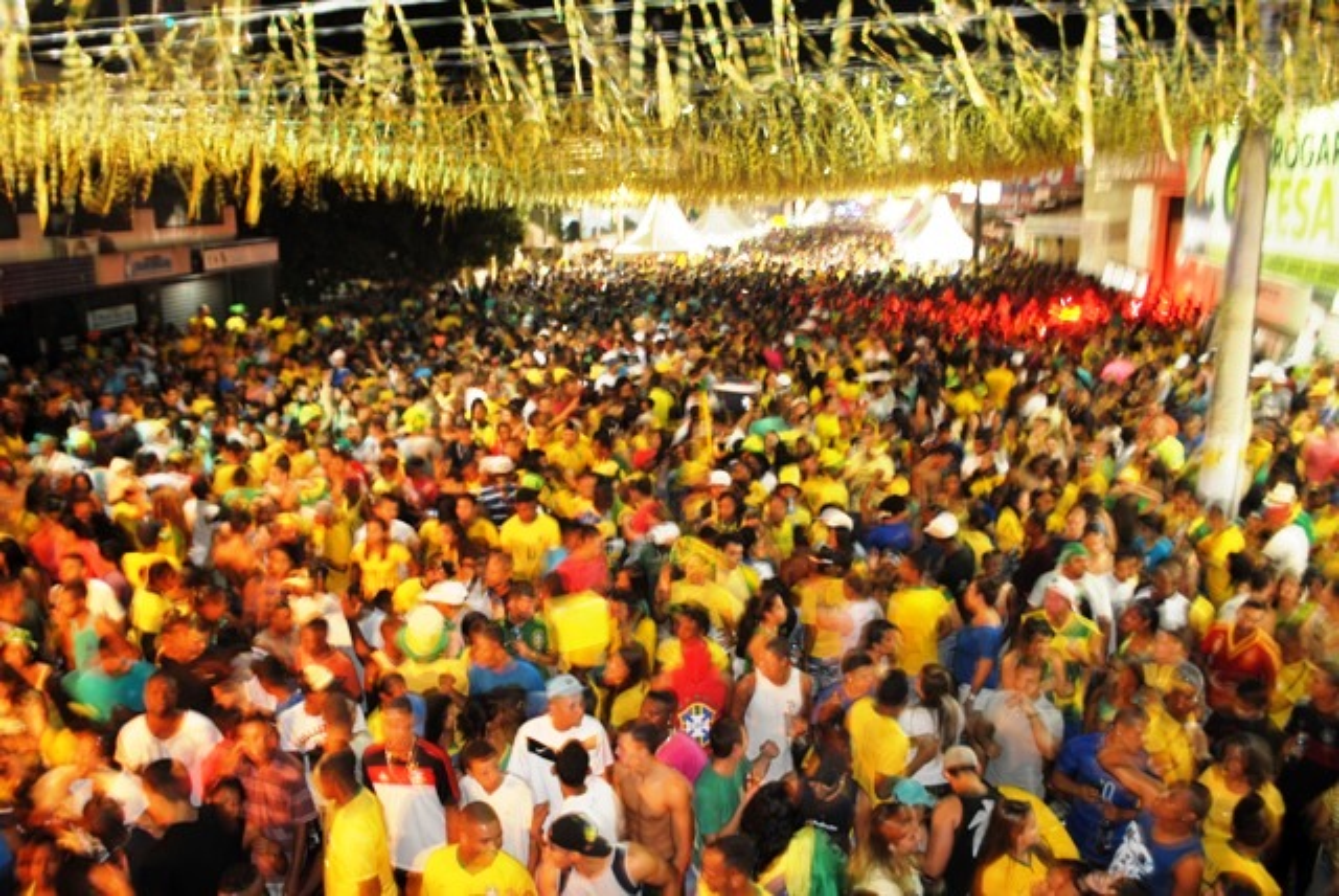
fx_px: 1005
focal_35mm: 27
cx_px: 670
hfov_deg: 67.3
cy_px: 448
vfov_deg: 48.0
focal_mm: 18
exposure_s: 1/1.6
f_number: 3.5
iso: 200
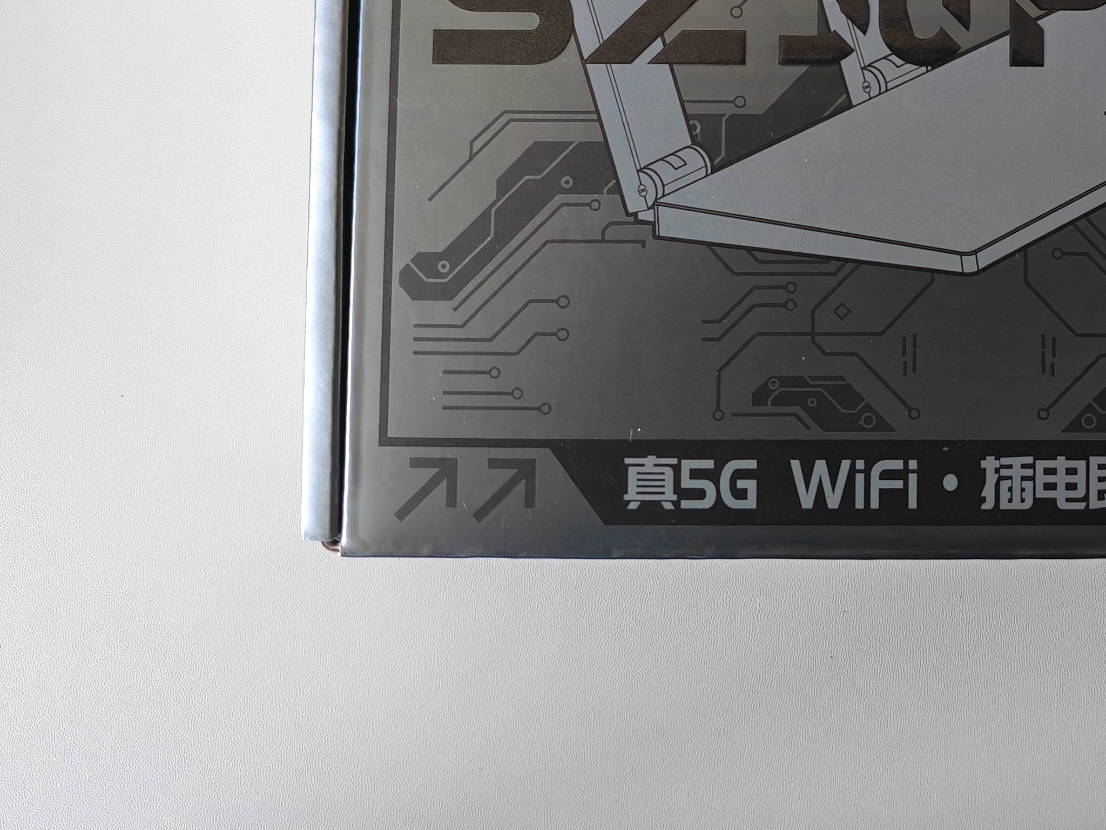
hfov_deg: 38.1
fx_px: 1534
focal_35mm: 48
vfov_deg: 28.6
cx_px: 896
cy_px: 26
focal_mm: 6.67
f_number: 1.95
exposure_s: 1/180
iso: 800
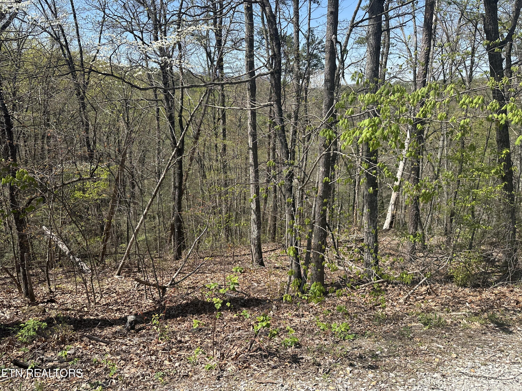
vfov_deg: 56.8
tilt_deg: -16.0
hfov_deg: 71.6
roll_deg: +1.6
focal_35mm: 24
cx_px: 261
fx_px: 362
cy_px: 196
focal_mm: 6.86
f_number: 1.78
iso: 80
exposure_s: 1/2070
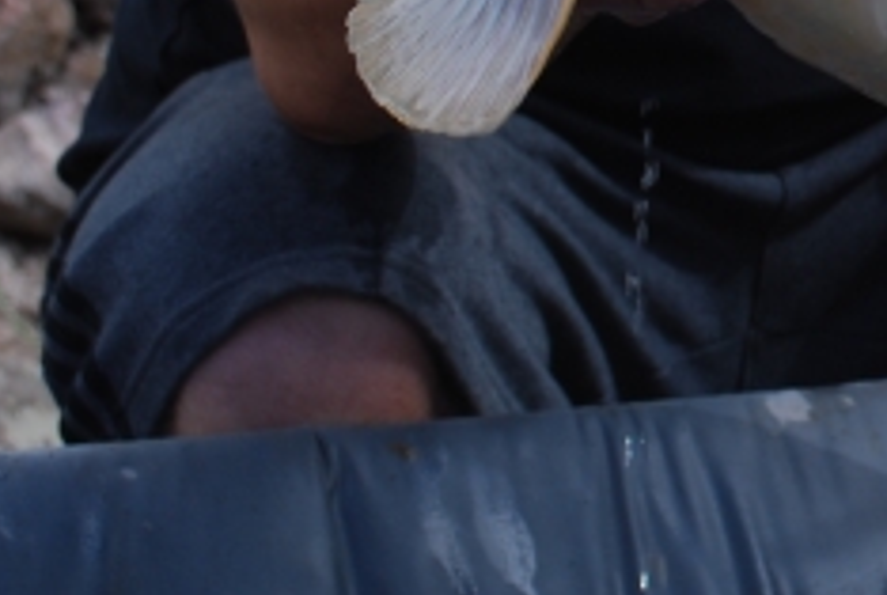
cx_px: 1285
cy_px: -229
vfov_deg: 7.8
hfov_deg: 11.4
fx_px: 4295
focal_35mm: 174
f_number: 6.3
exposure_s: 1/160
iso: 100
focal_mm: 32
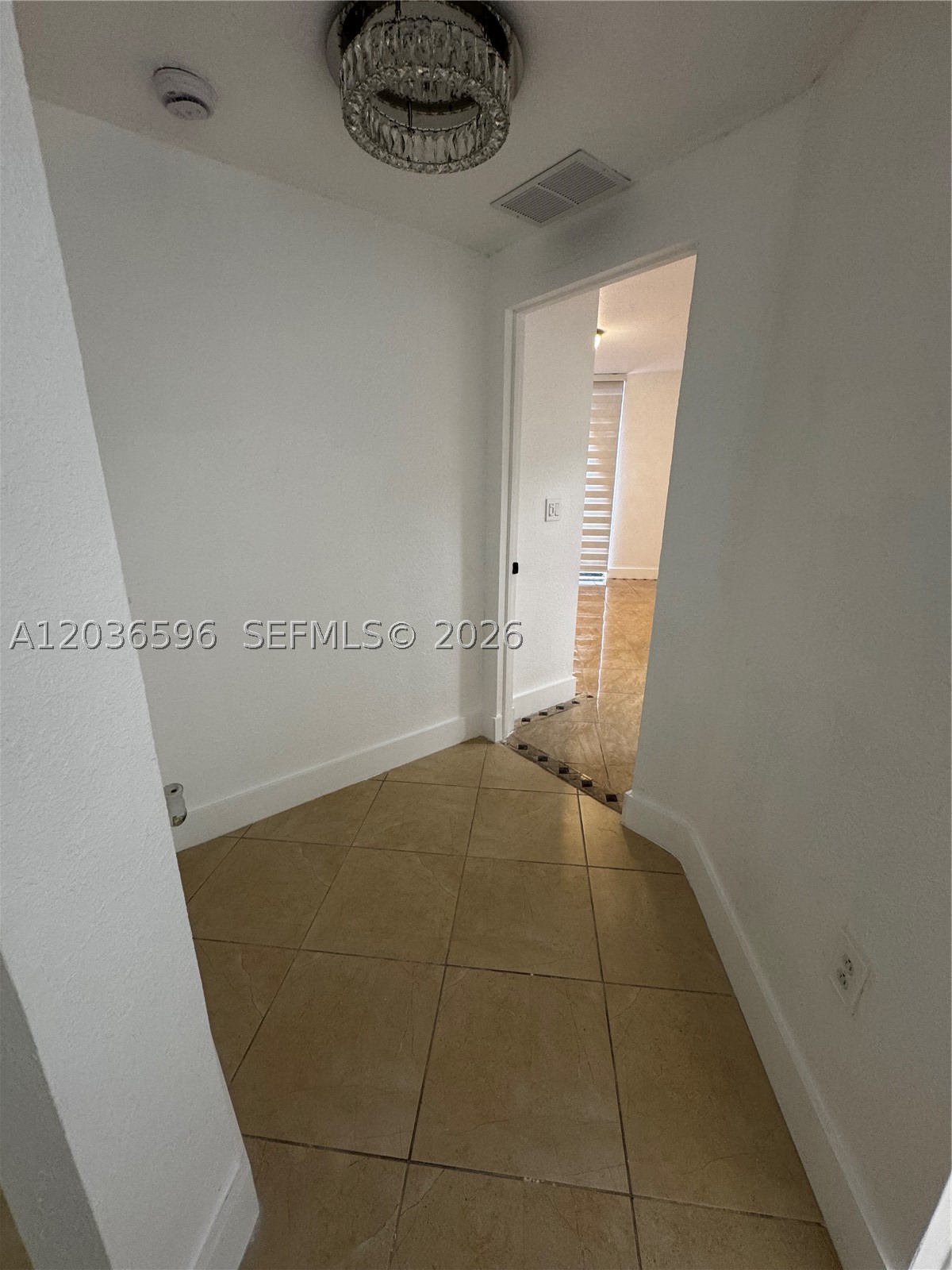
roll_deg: -0.4
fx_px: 513
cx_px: 476
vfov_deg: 102.1
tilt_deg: -16.8
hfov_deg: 85.7
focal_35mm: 14
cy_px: 635
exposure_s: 1/60
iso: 160
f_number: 2.2
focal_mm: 2.22
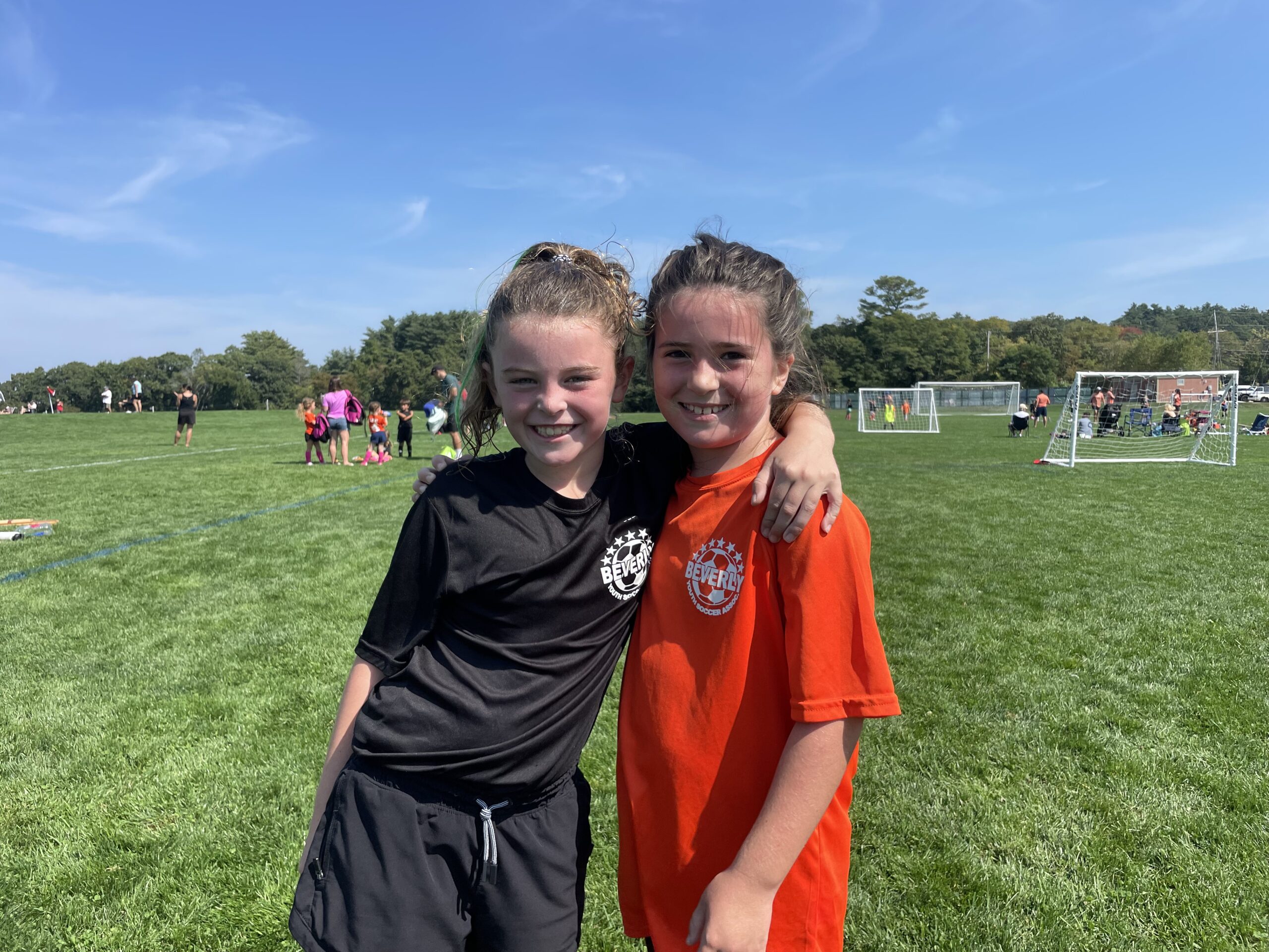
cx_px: 634
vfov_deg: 53.1
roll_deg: +2.3
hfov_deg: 67.3
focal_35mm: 26
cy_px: 476
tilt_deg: -3.1
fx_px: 953
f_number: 1.6
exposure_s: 1/2564
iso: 32
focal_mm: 4.2
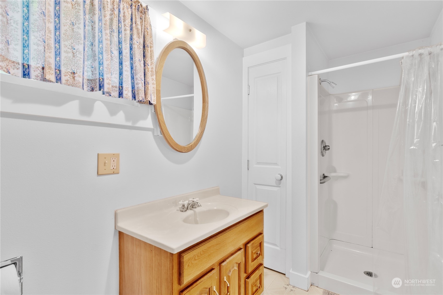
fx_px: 197
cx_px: 222
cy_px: 148
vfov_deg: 73.7
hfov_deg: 96.7
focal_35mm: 16
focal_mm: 11
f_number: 6.3
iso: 320
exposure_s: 1/1.67
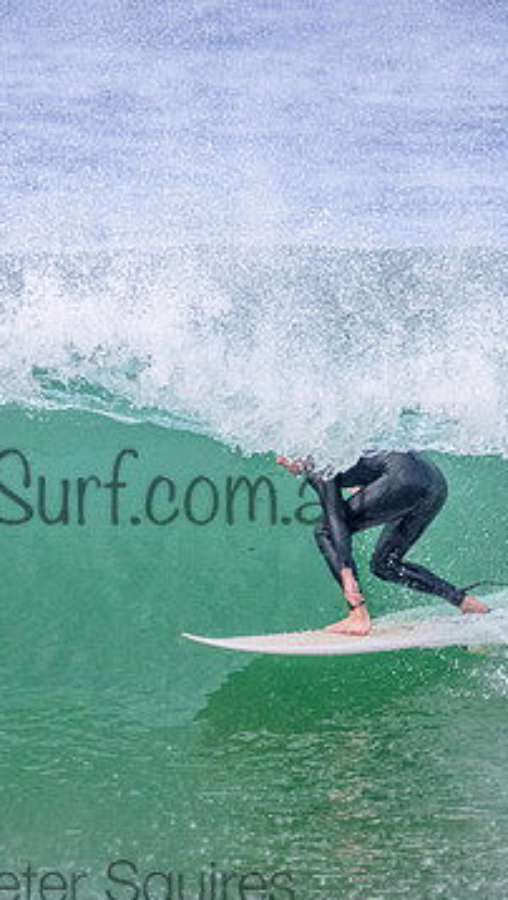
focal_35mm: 1357
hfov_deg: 0.9
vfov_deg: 1.6
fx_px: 32420
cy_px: 466
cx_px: 101
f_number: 11
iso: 4000
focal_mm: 800
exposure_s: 1/2000
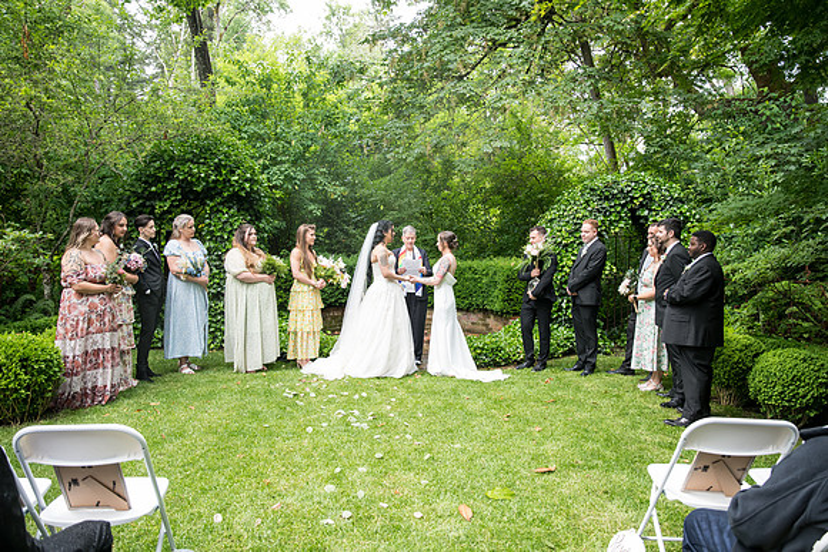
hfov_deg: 65.5
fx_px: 644
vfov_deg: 46.4
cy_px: 276
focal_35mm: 28
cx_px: 414
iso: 1000
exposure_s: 1/400
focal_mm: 28
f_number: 4
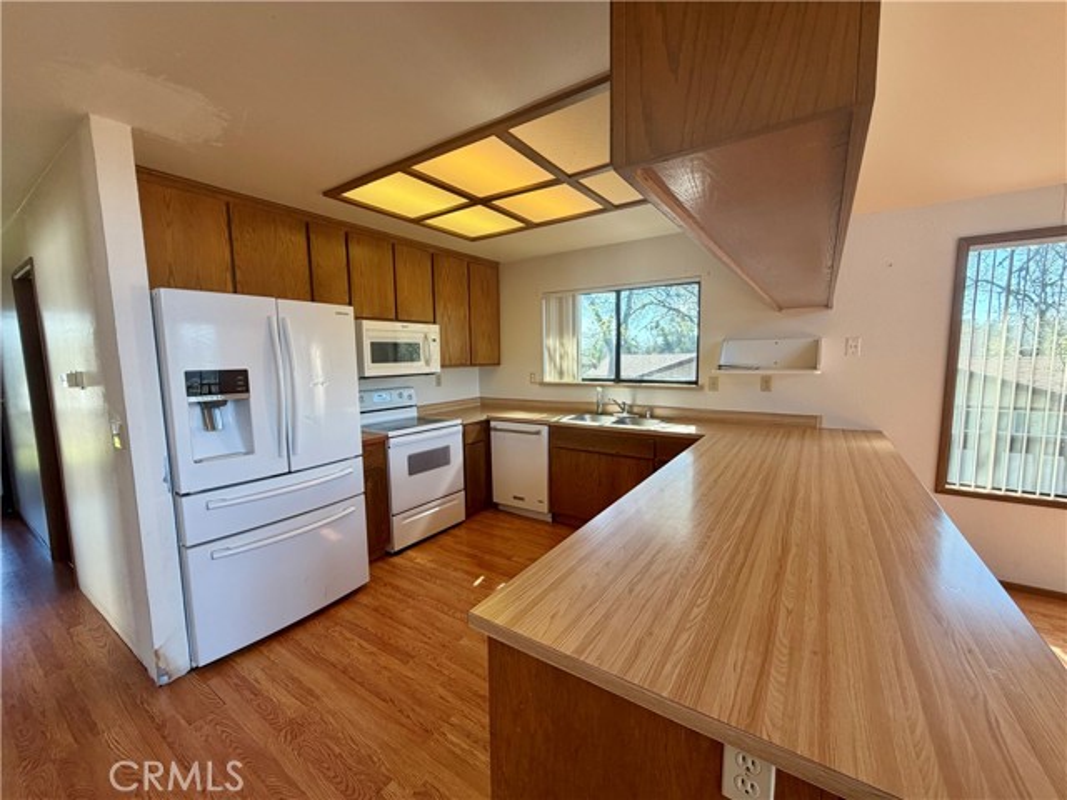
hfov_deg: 102.1
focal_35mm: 14
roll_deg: +1.0
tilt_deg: -5.7
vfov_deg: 85.7
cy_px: 400
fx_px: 432
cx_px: 534
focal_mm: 2.22
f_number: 2.2
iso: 100
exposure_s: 1/121
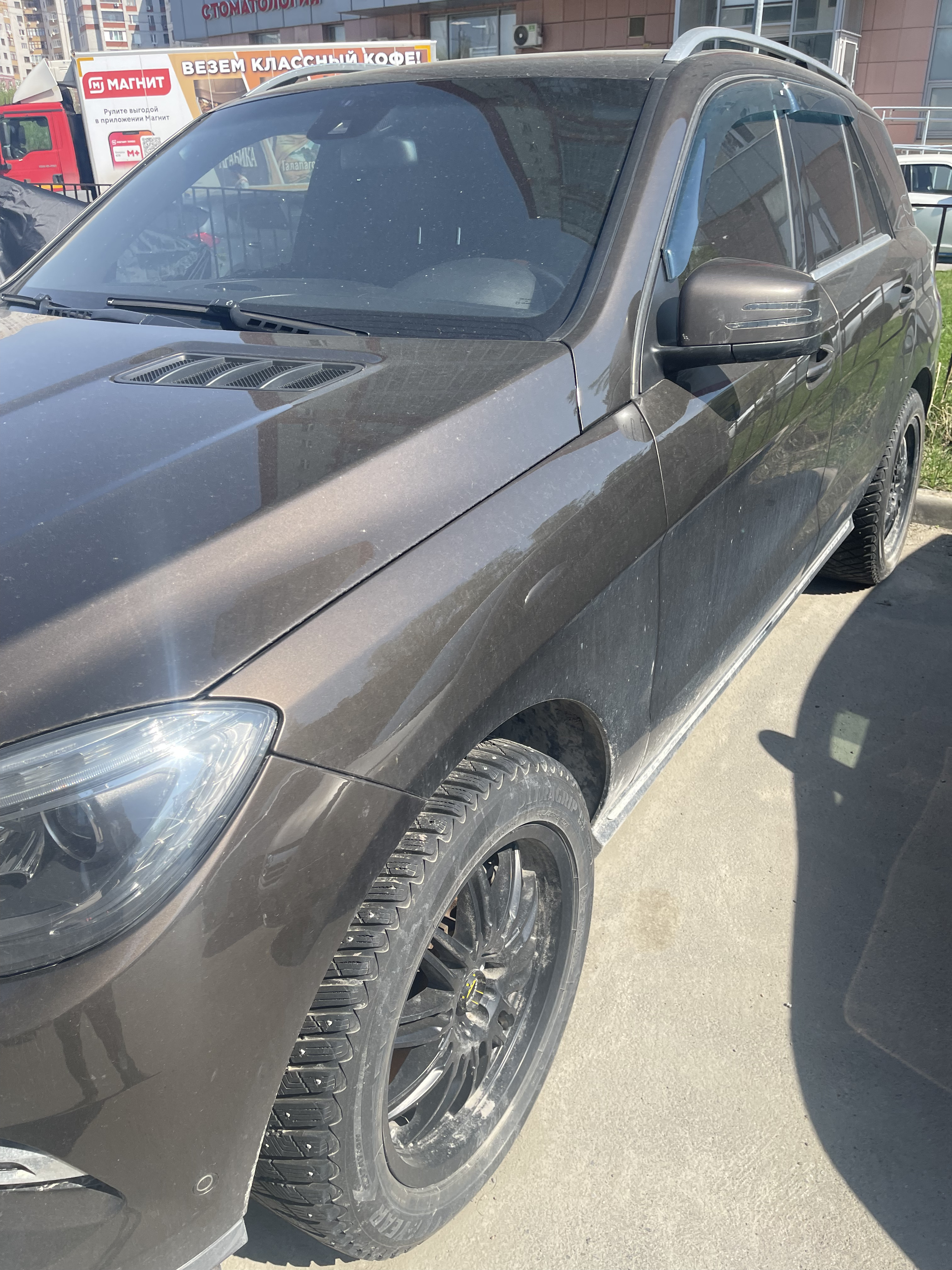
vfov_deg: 69.4
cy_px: 635
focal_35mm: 25
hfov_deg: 54.9
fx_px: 917
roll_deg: -0.2
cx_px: 476
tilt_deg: -25.6
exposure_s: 1/1912
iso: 32
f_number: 1.6
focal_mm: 5.1
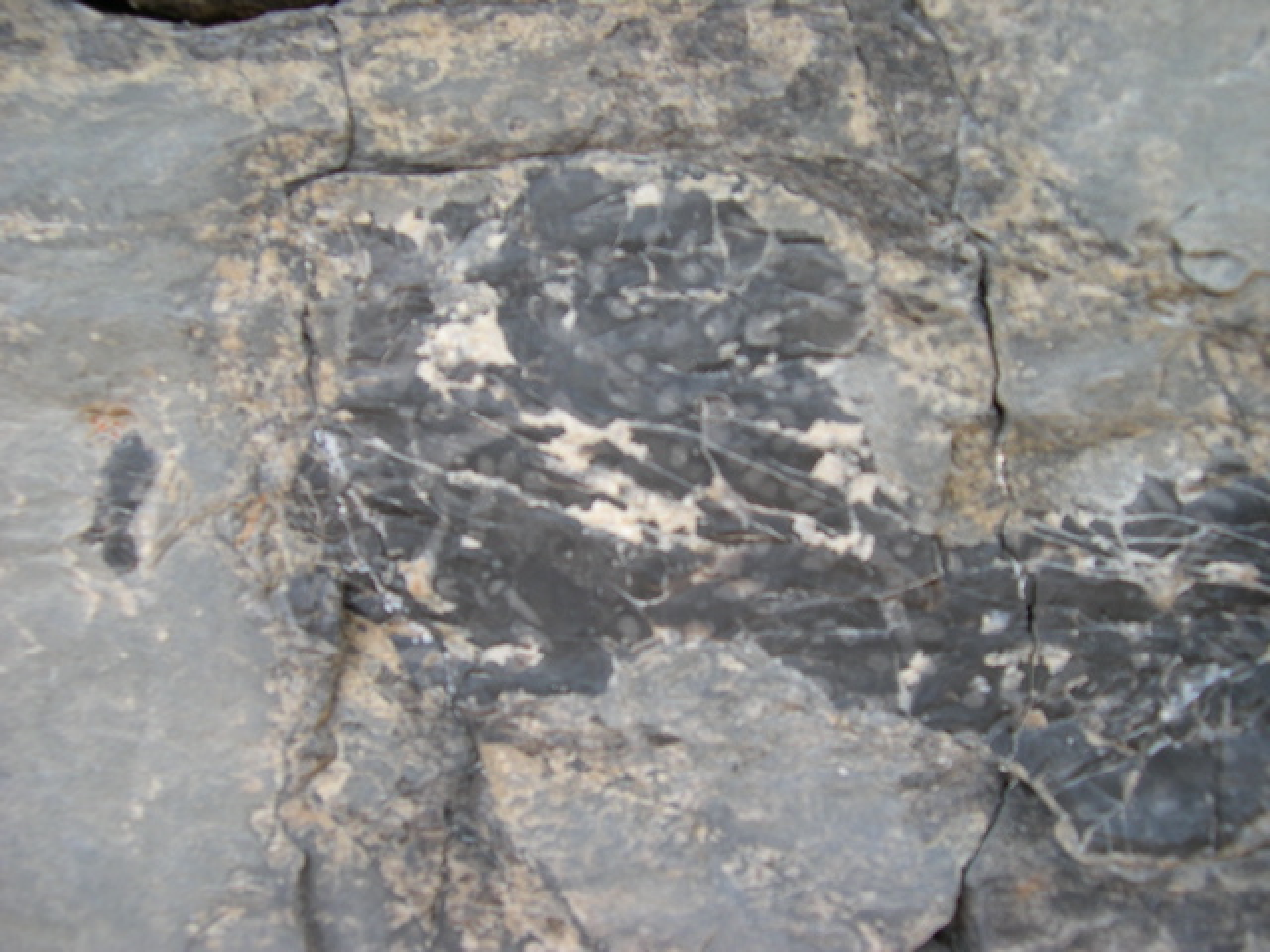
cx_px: 635
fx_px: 1394
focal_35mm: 38
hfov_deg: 49.0
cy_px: 476
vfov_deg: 37.7
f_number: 2.8
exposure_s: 1/207
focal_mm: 8
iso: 100
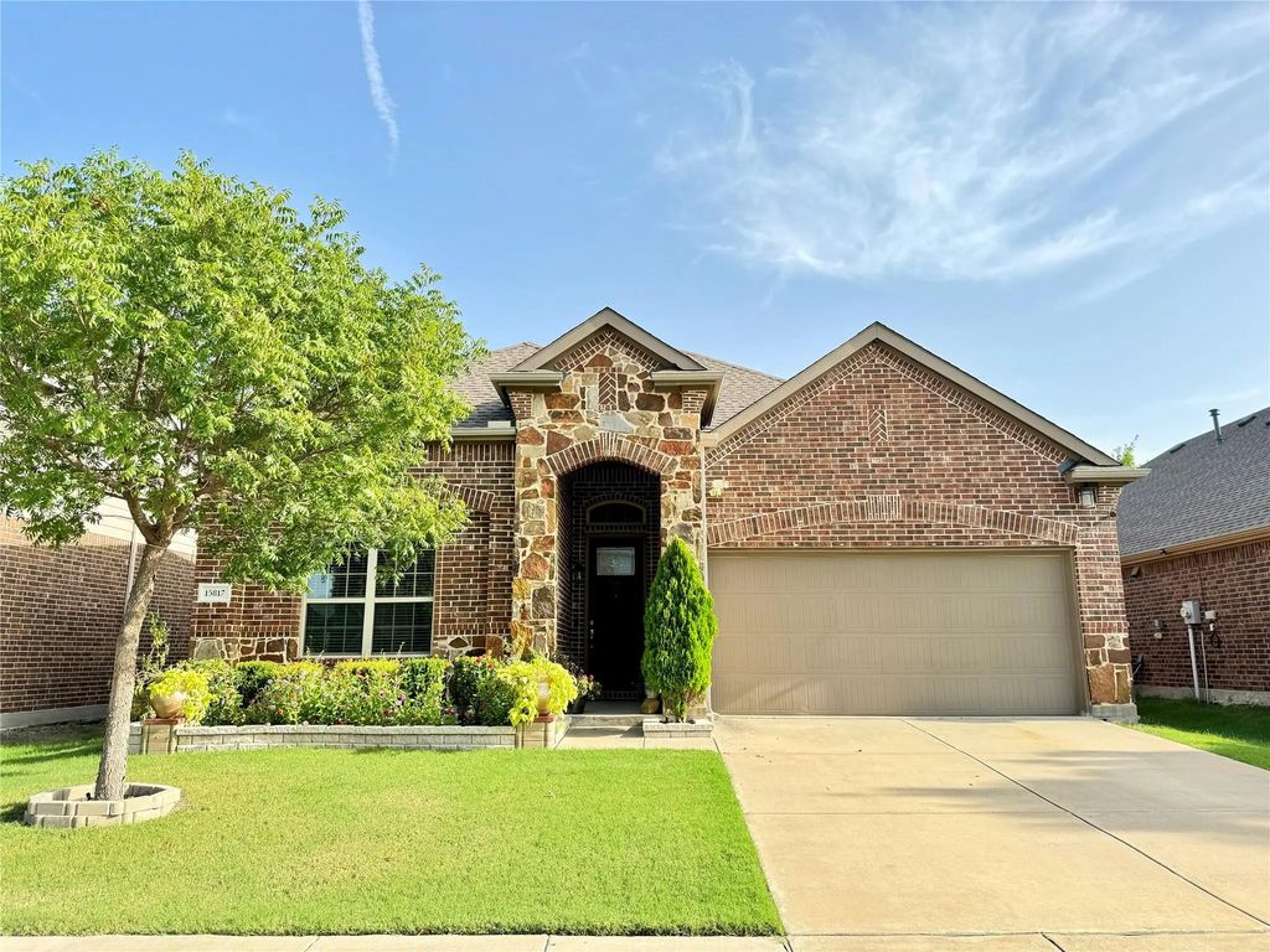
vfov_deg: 56.8
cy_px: 476
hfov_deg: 71.6
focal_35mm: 24
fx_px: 881
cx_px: 635
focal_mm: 6.76
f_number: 1.78
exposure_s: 1/822
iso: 80
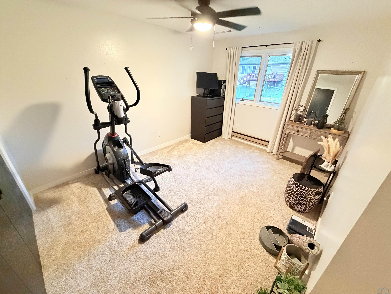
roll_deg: -1.1
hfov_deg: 102.1
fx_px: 158
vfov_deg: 85.7
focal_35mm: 14
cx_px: 196
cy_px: 147
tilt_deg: -25.2
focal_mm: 2.22
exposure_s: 1/60
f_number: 2.2
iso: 800
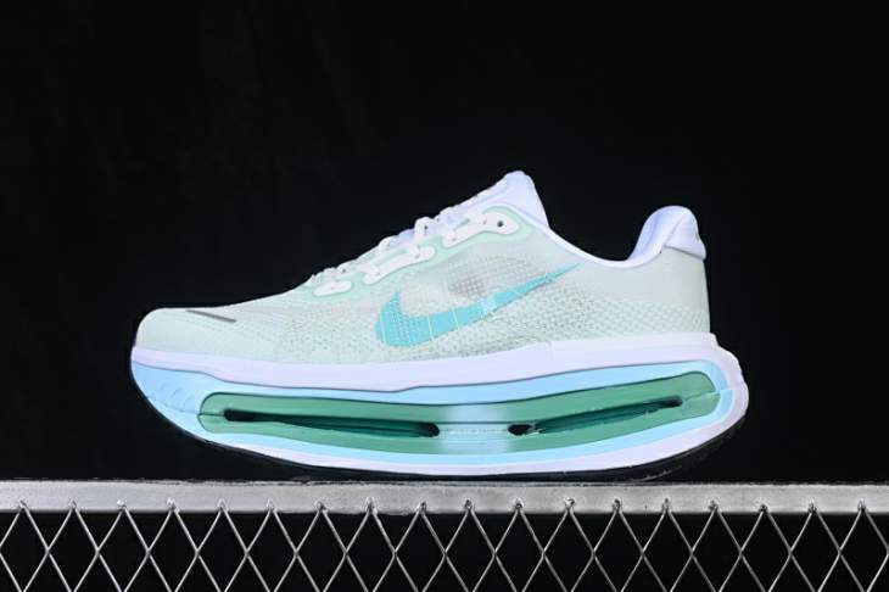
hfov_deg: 27.0
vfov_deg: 18.2
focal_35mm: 75
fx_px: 1851
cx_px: 444
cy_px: 296
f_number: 8
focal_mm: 50
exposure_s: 1/80
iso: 160
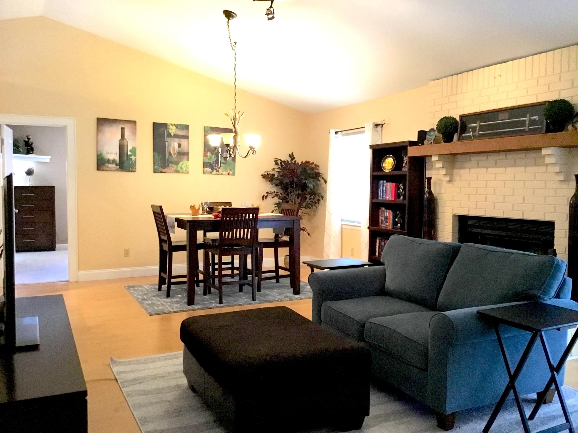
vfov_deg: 45.4
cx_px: 289
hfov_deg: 58.4
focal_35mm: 31
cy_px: 216
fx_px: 518
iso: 200
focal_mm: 3.3
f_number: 2.4
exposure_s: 1/30
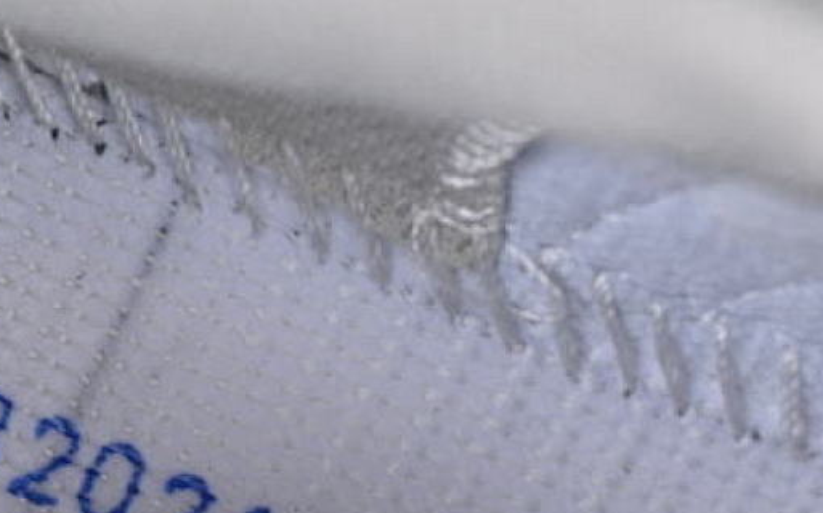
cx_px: 72
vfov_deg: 8.1
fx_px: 3609
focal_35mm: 161
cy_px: 434
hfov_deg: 12.9
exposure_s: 1/80
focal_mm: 50
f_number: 7.1
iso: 160
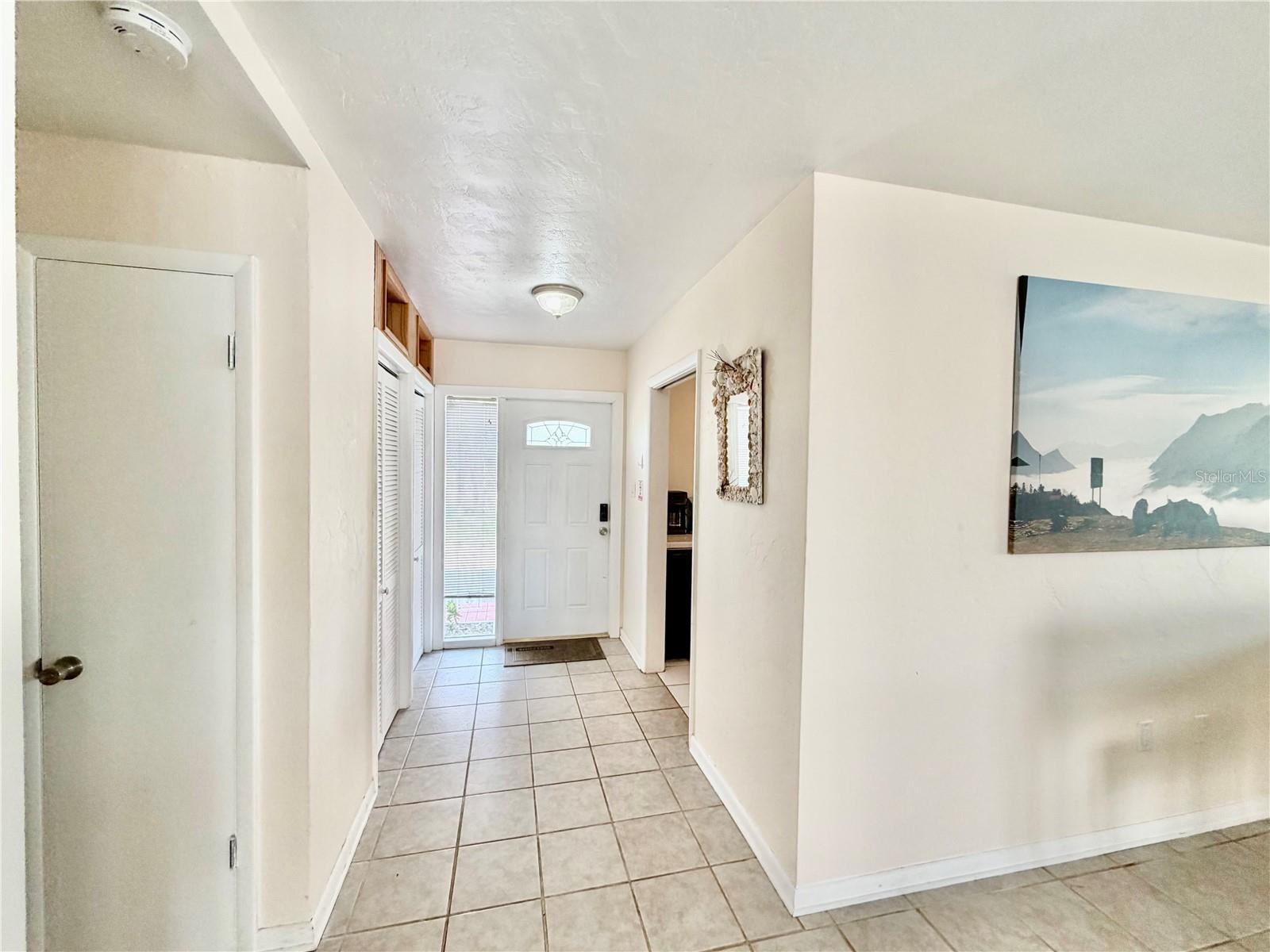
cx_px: 635
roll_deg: -1.9
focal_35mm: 14
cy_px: 476
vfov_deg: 85.7
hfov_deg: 102.1
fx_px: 514
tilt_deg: +0.7
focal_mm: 2.22
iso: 160
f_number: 2.2
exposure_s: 1/121
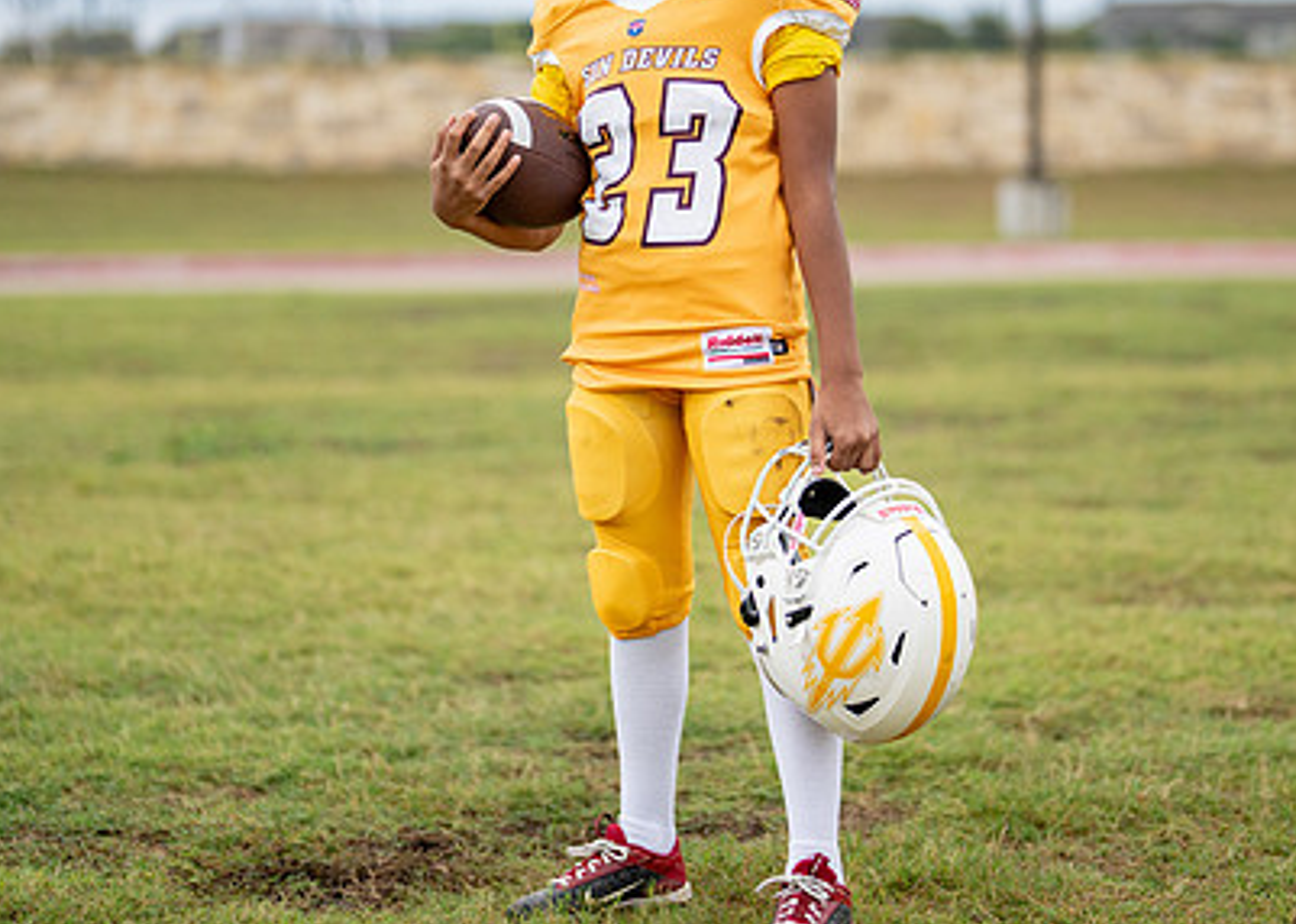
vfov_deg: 16.4
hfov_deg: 22.9
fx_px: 3201
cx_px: 720
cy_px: 312
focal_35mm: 87
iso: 320
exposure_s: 1/1600
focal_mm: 50
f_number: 1.2
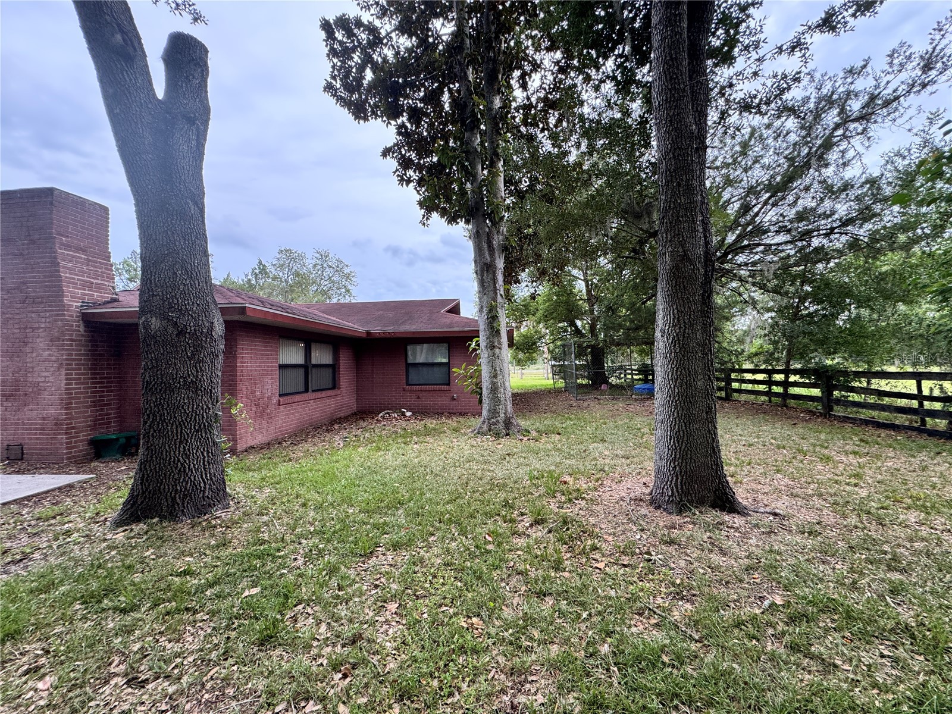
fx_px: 385
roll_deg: +0.6
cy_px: 357
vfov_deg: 85.7
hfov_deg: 102.1
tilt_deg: +0.8
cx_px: 476
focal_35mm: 14
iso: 125
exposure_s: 1/99
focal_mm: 2.22
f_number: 2.2
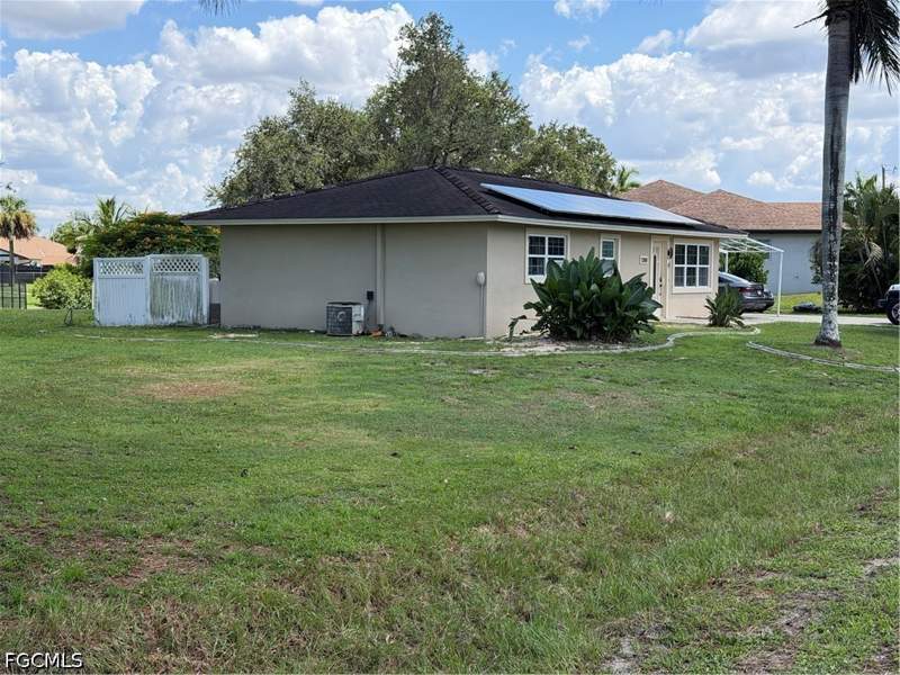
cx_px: 450
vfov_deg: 30.3
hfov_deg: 39.7
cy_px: 338
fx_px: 1248
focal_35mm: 48
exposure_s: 1/2976
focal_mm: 6.76
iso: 80
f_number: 1.78
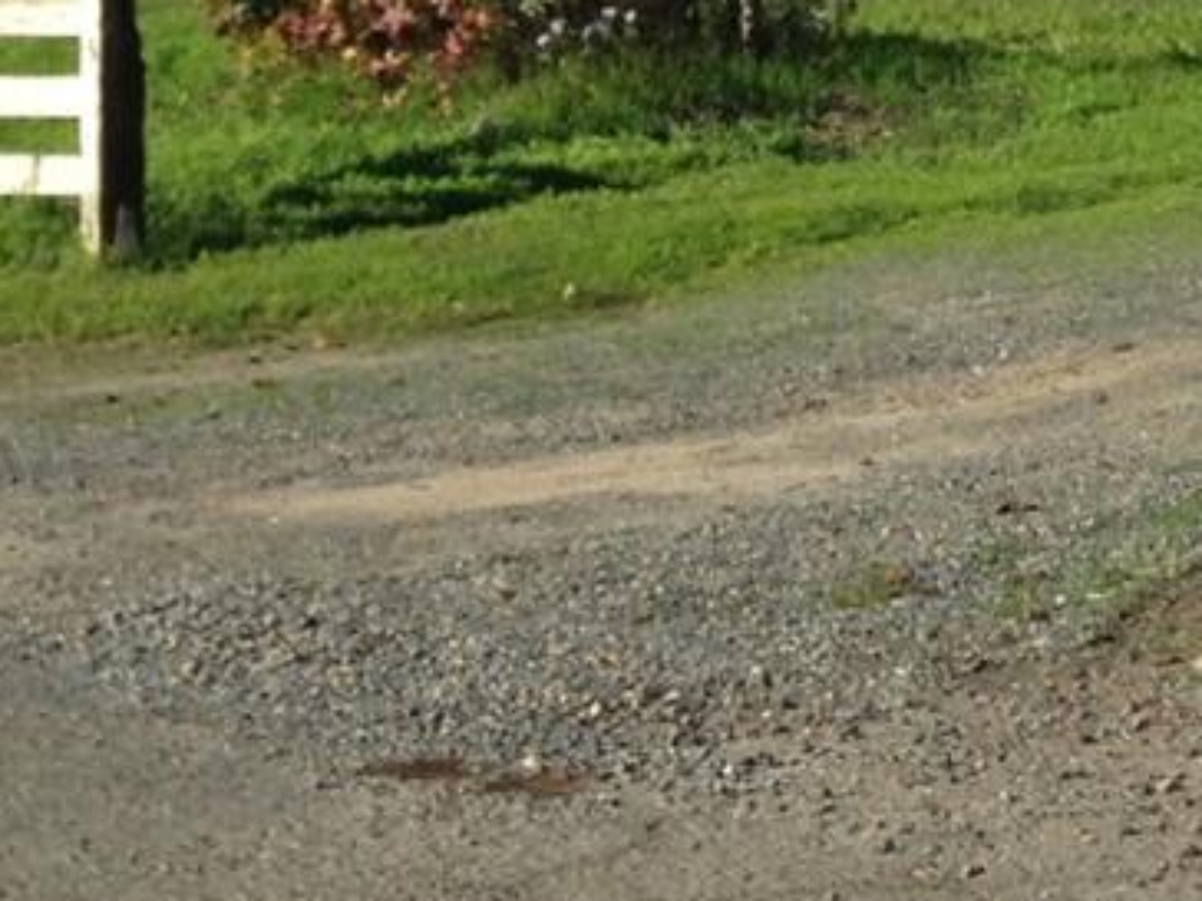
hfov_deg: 12.9
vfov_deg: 10.6
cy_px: -310
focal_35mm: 136
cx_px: 2305
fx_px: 4722
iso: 50
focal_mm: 4.12
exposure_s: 1/1506
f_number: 2.4
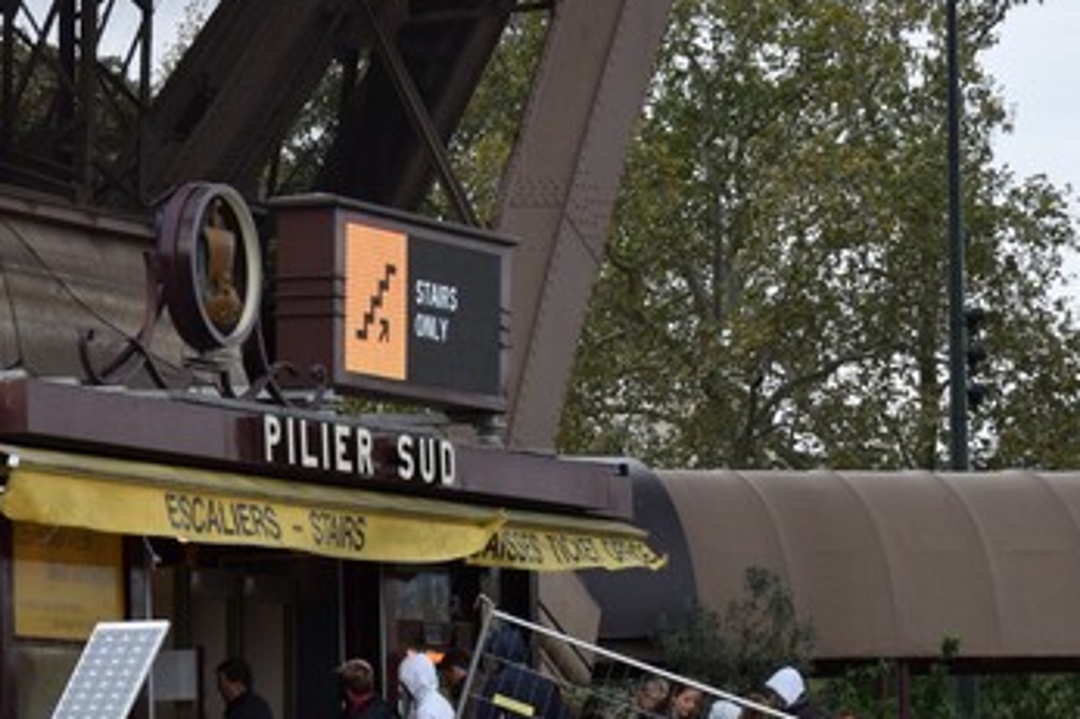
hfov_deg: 11.4
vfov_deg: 7.6
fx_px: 5397
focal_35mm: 180
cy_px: 612
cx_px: 168
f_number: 8
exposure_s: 1/250
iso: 280
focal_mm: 52
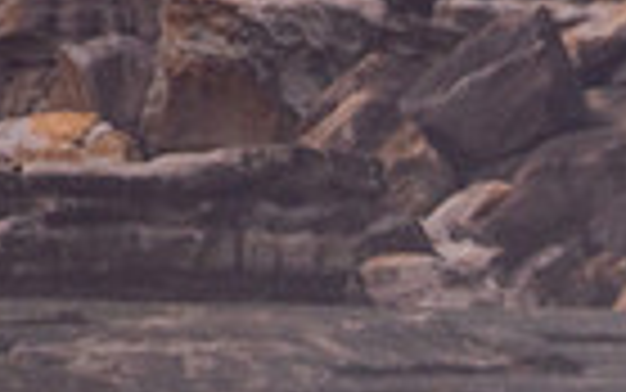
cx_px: 983
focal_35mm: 2612
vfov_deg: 0.5
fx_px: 44580
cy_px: 817
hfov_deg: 0.8
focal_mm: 500
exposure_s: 1/800
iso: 560
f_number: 5.6
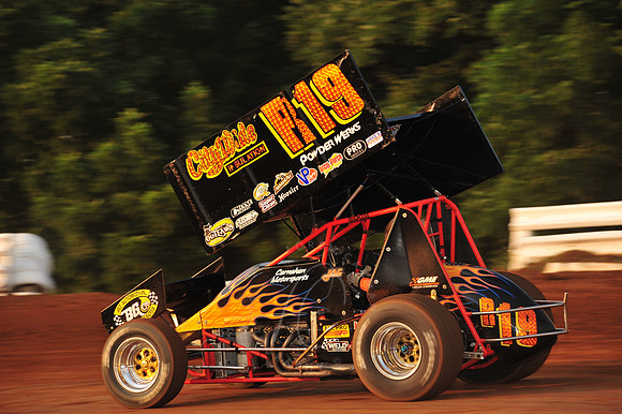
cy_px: 207
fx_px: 3194
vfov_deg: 7.4
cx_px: 311
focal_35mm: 185
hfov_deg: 11.1
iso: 640
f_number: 9
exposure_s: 1/320
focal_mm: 185
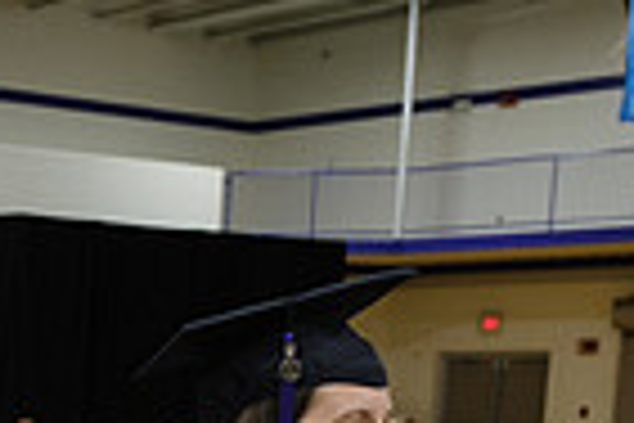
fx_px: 1743
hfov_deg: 17.4
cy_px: 727
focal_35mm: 99
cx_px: -450
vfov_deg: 12.7
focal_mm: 16
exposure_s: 1/100
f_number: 3.2
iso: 1250
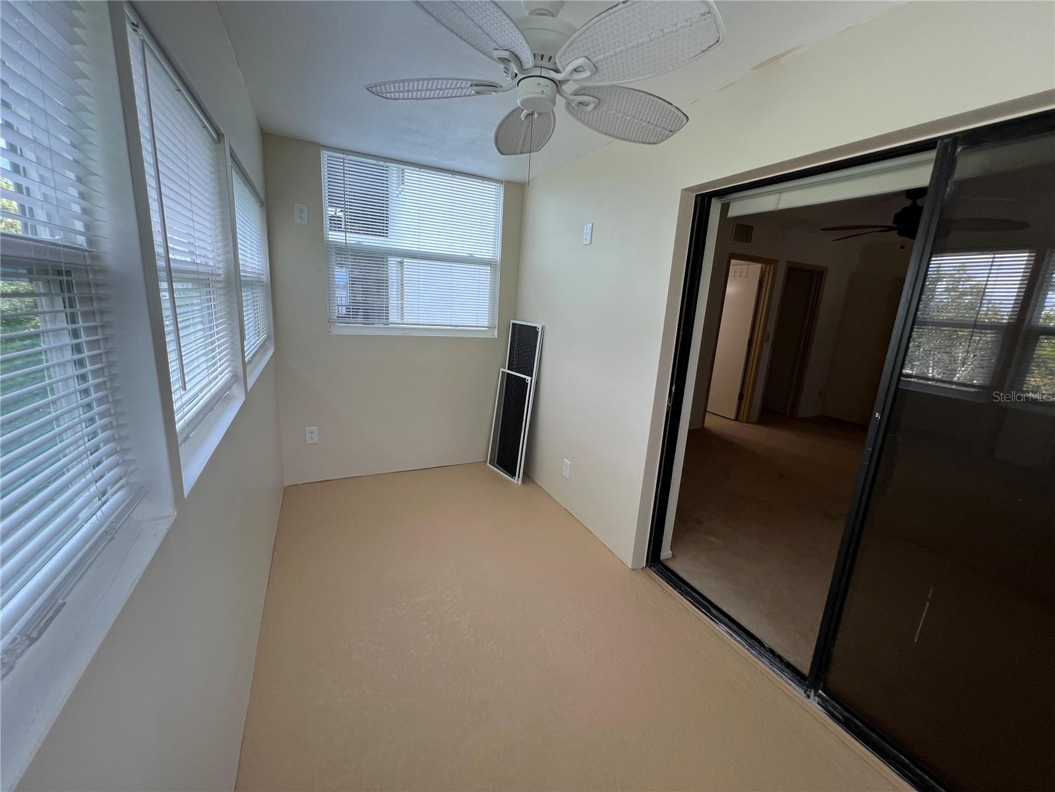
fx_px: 396
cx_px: 528
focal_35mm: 13
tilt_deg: -13.2
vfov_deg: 89.9
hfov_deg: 106.2
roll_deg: -3.4
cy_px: 396
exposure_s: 1/99
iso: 50
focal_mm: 1.57
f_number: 1.8
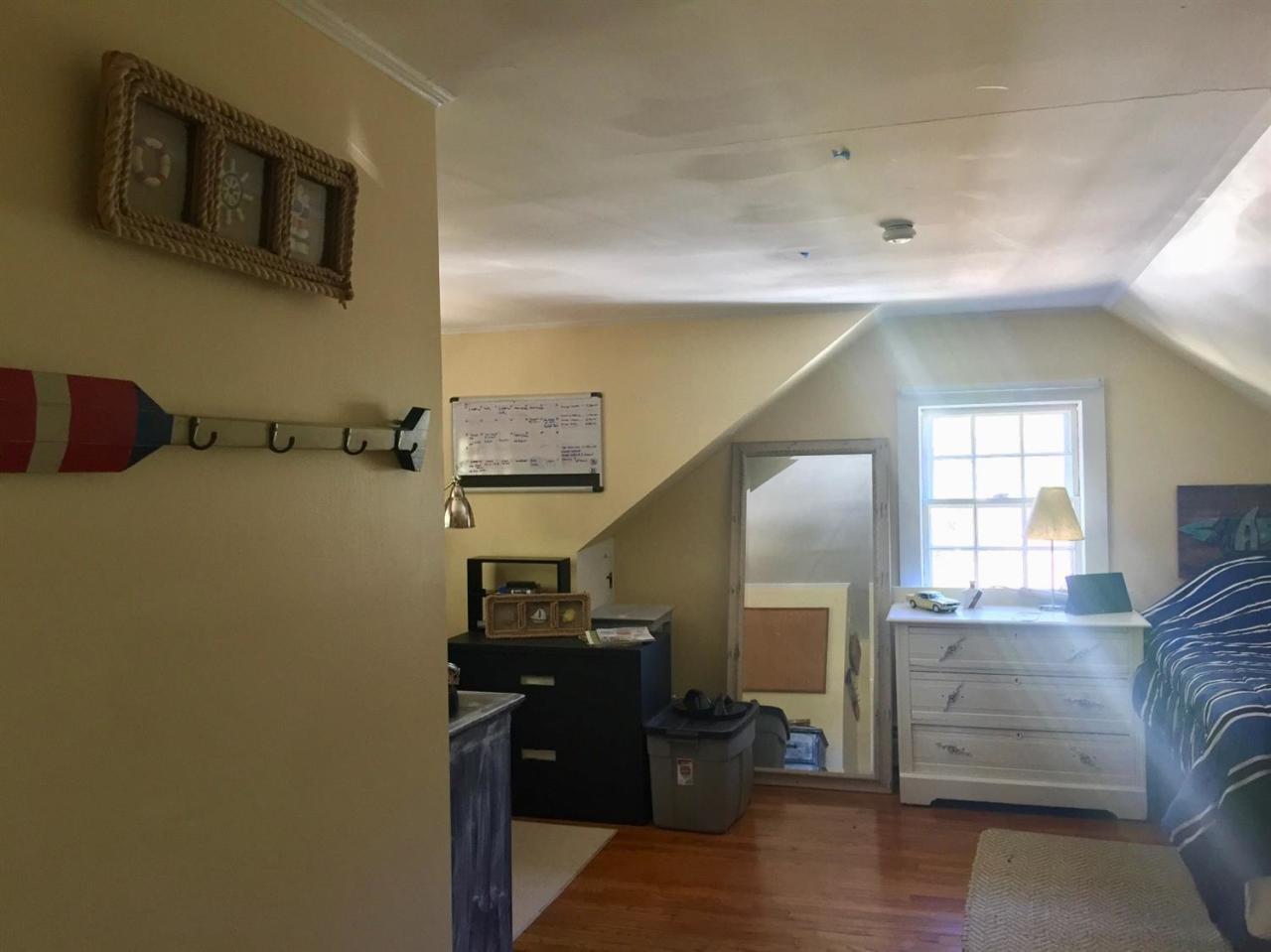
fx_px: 1064
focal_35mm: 29
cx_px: 636
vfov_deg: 48.2
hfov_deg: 61.7
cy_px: 476
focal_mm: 4.15
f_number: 2.2
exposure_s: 1/30
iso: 200
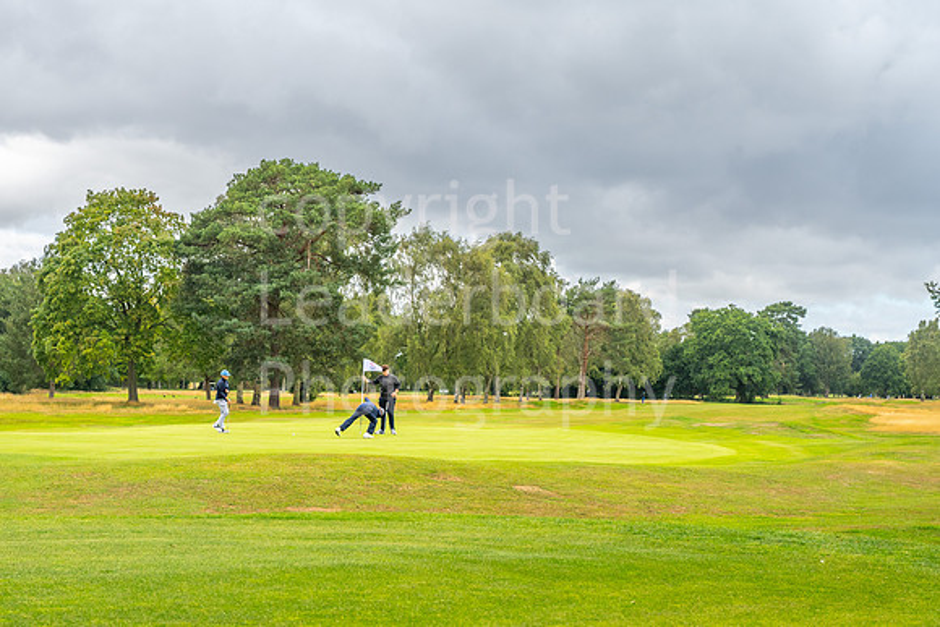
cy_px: 360
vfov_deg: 21.1
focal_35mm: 64
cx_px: 400
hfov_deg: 31.2
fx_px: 1680
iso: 500
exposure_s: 1/500
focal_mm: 56
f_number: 6.3
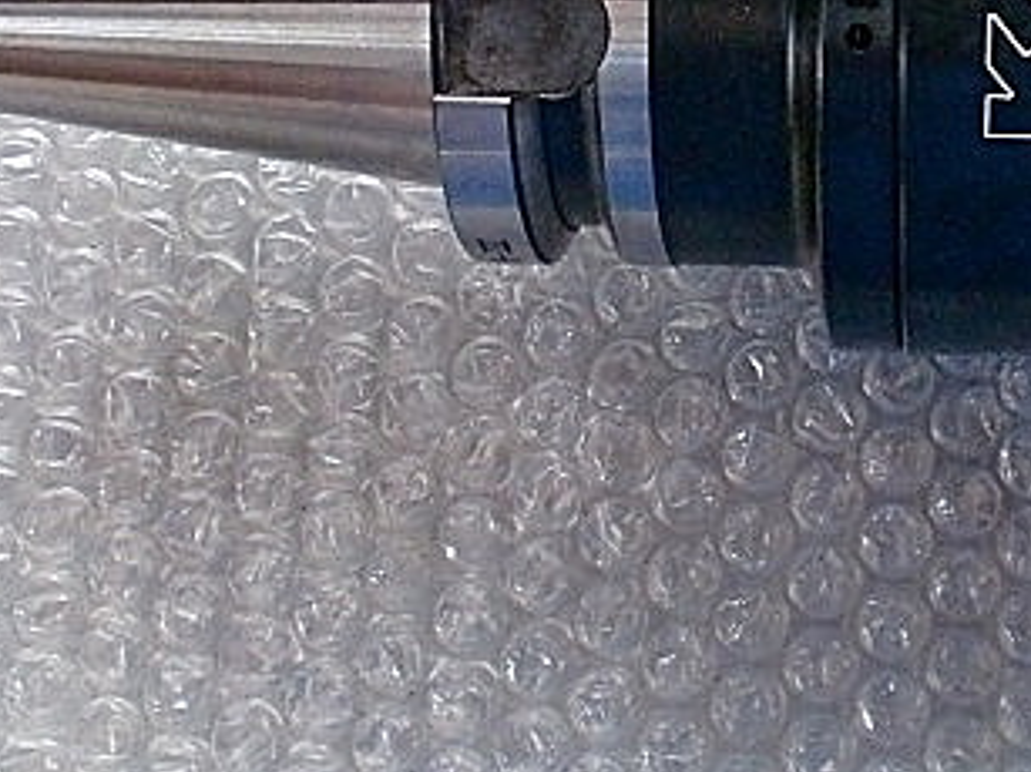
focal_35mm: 73
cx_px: 890
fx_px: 2173
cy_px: 131
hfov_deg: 26.0
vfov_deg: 19.9
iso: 640
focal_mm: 6.3
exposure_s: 1/60
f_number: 3.1
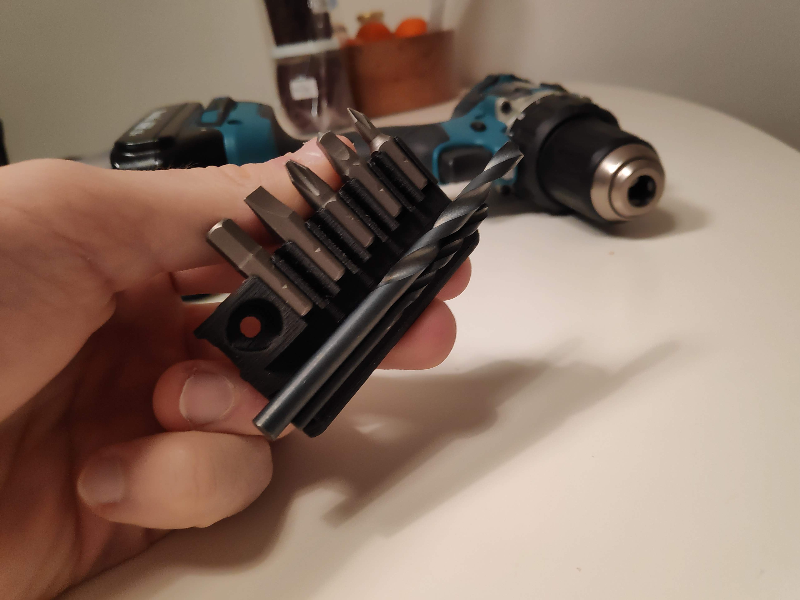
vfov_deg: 63.4
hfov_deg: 78.9
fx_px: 485
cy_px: 298
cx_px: 419
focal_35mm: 21
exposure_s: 1/50
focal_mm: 3.94
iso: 522
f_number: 1.9
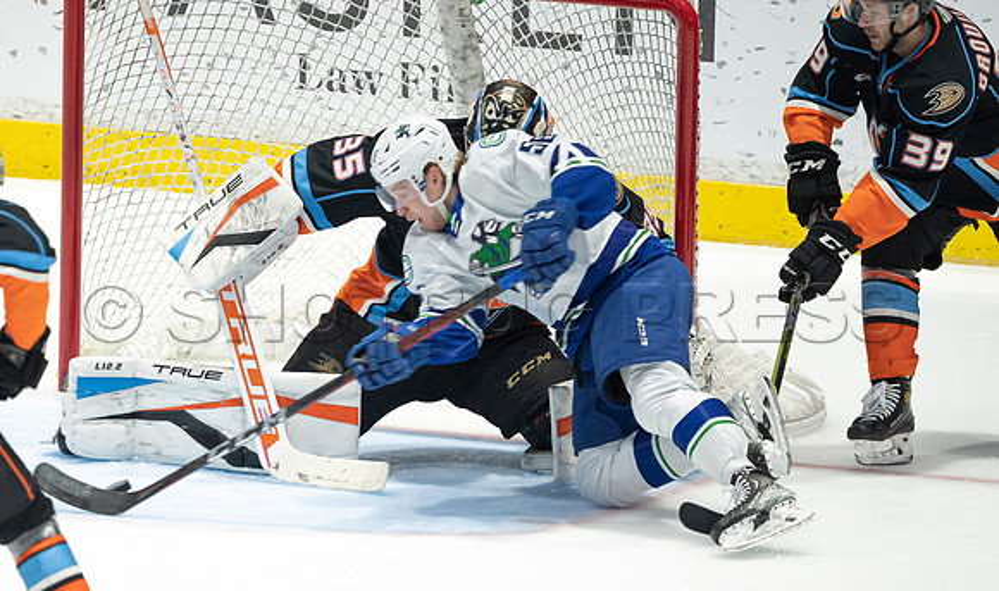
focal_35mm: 940
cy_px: 498
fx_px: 25209
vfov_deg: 1.3
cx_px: 255
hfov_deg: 2.3
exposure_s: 1/640
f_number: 4
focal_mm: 600
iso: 1600
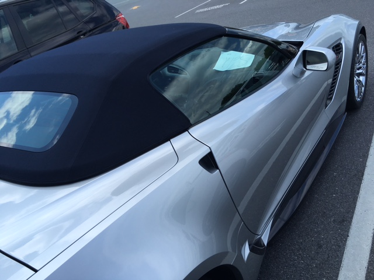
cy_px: 140
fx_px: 313
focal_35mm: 29
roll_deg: +18.9
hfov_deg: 61.7
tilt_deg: -28.7
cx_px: 187
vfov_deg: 48.2
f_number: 2.2
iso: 25
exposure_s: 1/1148
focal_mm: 4.15
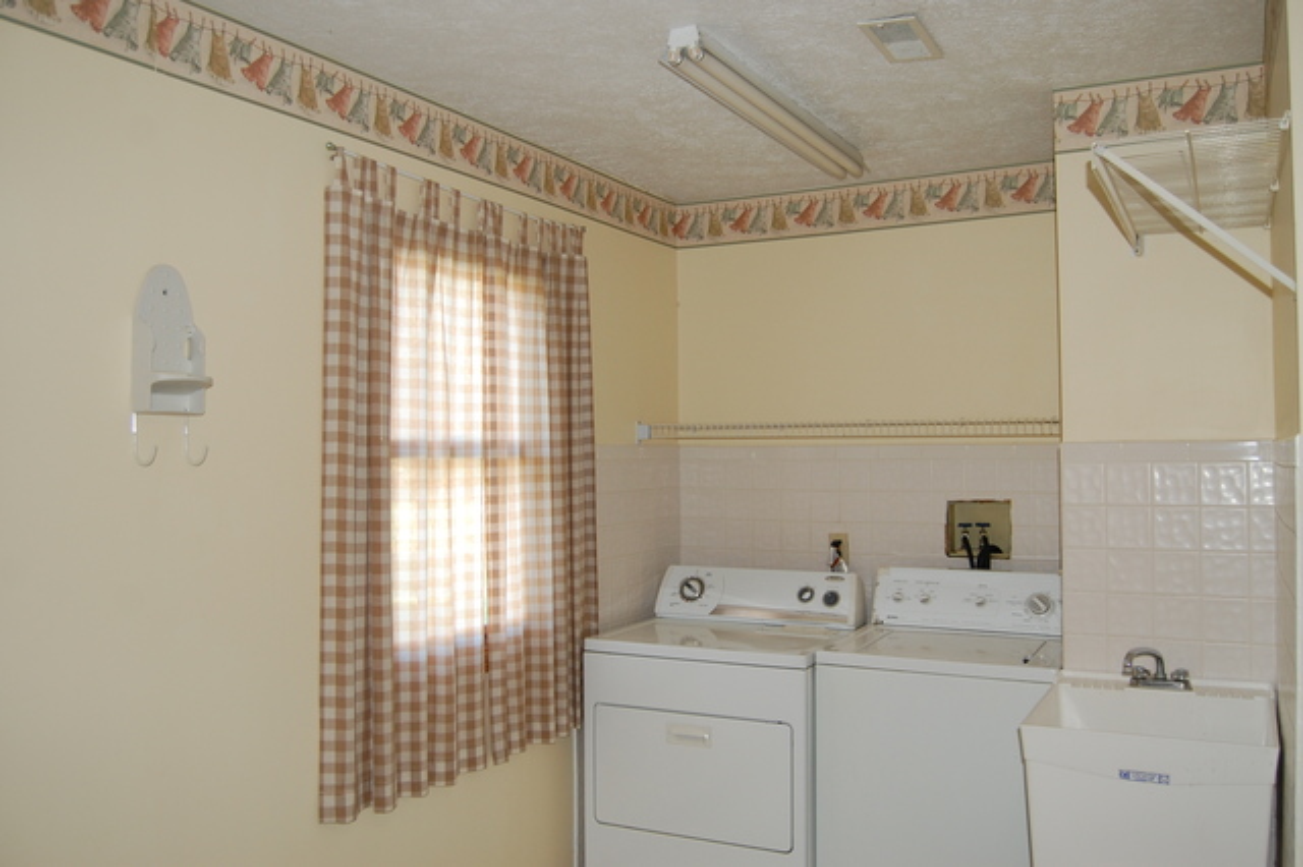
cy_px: 434
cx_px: 652
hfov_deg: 62.0
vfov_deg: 43.6
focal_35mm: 30
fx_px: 1085
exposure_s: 1/60
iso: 400
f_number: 3.8
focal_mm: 20
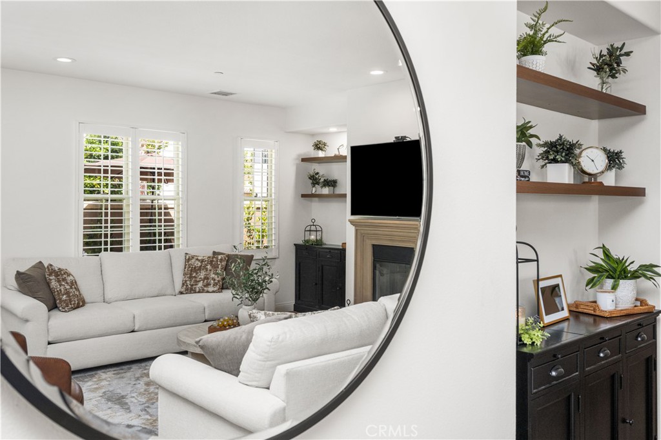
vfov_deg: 43.6
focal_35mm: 30
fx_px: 551
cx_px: 330
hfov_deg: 61.9
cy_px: 220
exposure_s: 1/10
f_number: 6.3
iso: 125
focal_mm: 30
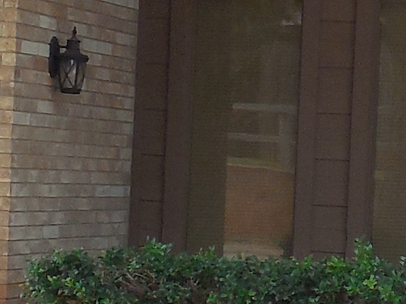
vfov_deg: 7.9
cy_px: 165
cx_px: 524
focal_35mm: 187
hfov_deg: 10.4
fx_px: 2193
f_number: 3.3
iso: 125
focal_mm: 4.5
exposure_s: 1/160
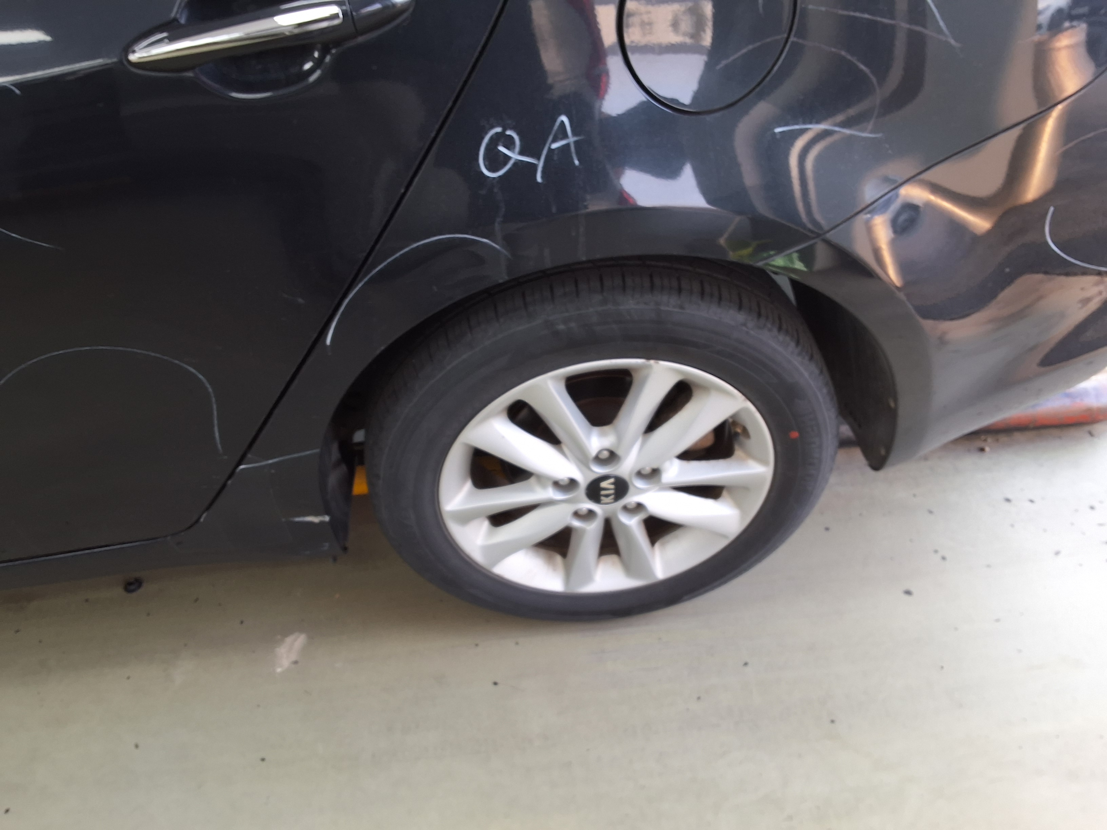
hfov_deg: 63.4
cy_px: 415
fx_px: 895
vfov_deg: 49.7
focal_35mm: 28
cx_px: 554
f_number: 1.9
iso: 40
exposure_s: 1/60
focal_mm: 2.91
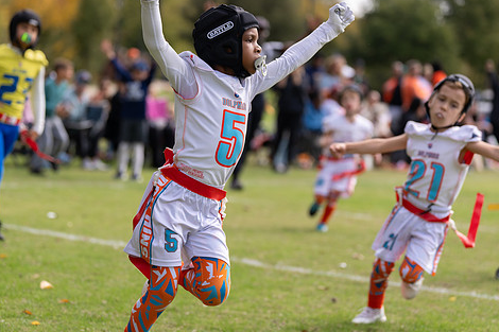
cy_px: 138
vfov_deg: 10.9
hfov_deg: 16.3
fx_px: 1746
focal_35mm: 126
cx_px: 229
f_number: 2.8
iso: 100
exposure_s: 1/1600
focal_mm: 102
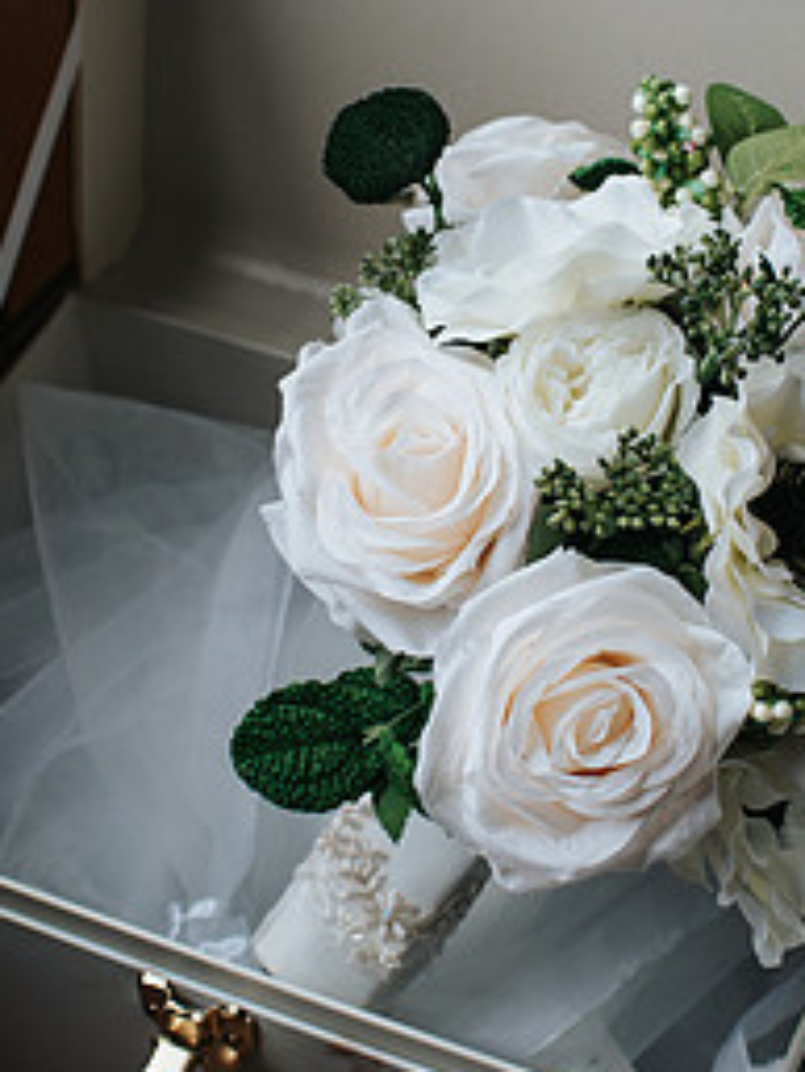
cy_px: 430
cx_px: 450
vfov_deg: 25.6
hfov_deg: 19.4
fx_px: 2355
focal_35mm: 76
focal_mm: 35
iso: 250
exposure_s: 1/250
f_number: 4.5
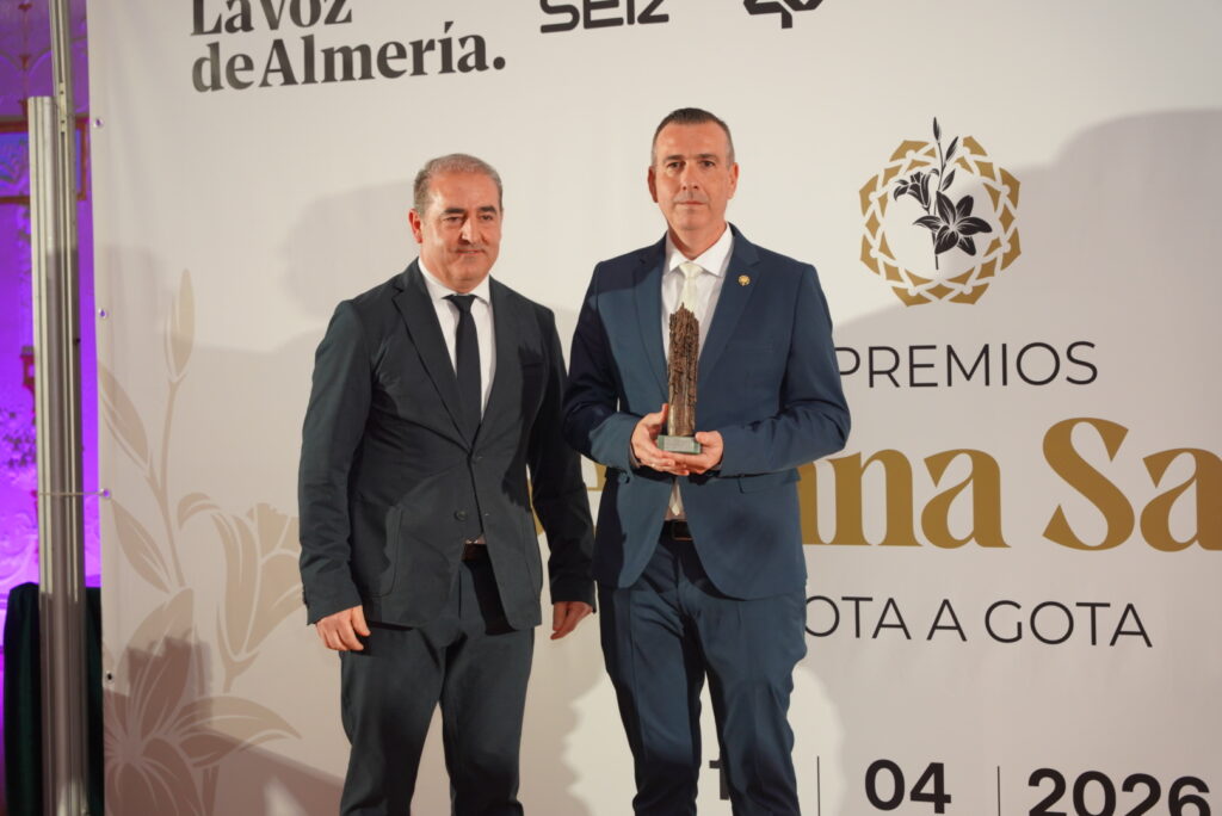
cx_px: 611
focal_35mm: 70
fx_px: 2377
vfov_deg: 19.5
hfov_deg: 28.8
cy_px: 408
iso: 1000
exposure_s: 1/200
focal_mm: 70
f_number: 2.8
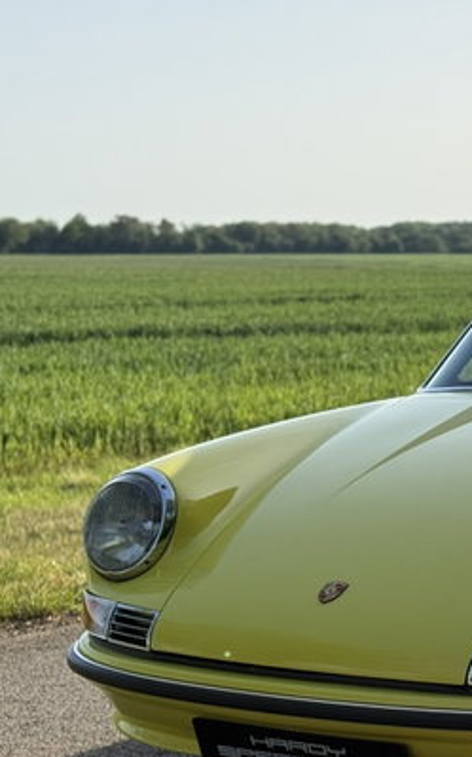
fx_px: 2019
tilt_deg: -6.8
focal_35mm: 98
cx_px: 603
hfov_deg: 12.9
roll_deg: -0.5
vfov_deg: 21.1
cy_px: 531
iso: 80
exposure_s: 1/3891
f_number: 1.78
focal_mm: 6.76
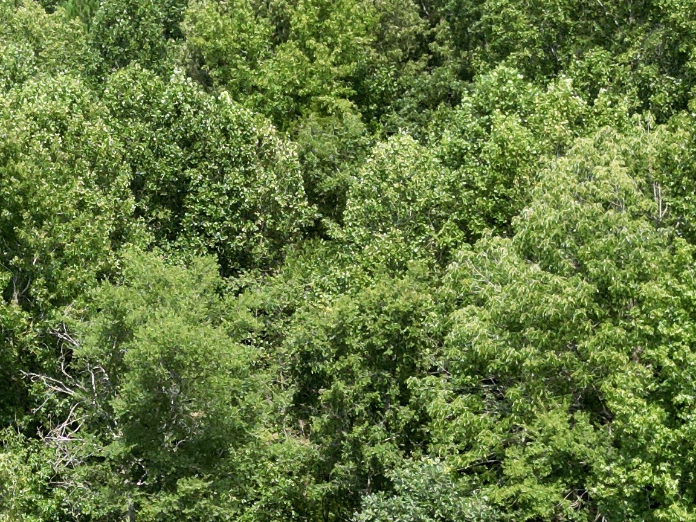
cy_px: 517
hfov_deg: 22.6
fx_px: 1689
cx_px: 45
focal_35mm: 84
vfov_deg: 17.2
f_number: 1.7
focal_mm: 6.72
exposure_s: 1/2000
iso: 140
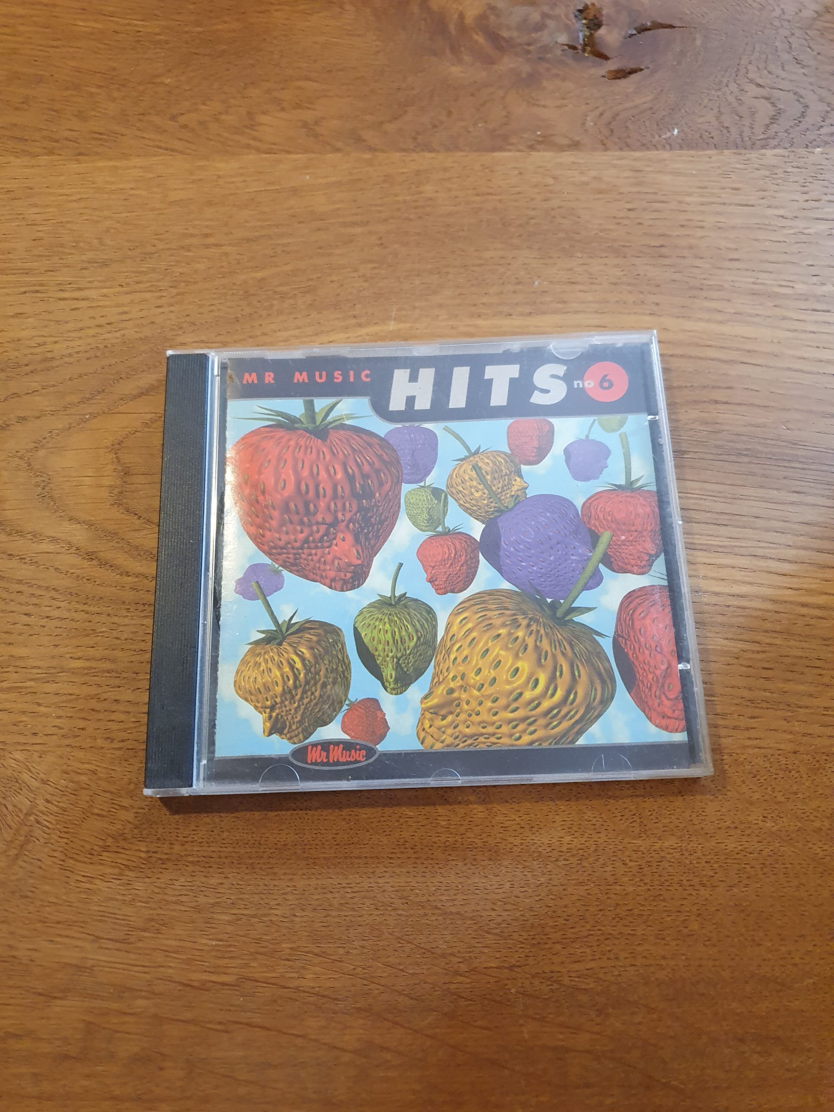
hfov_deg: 53.1
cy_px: 556
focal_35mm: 26
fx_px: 835
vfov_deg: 67.3
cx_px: 417
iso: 400
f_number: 1.5
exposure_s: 1/50
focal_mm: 4.32
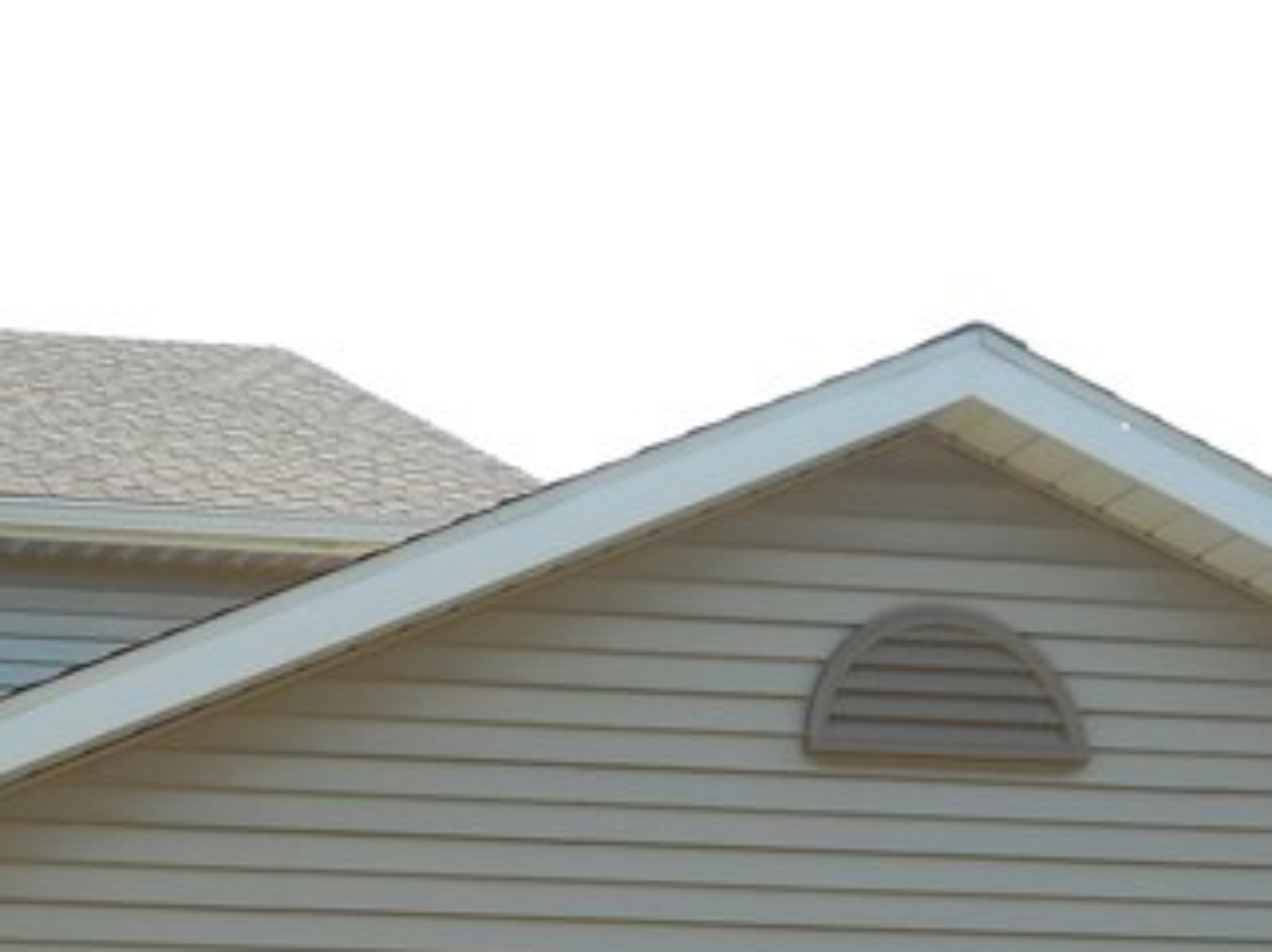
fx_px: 5141
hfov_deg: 13.9
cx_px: 59
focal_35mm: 140
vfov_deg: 10.4
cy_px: 1225
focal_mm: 7.9
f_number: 4.7
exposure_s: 1/125
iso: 80
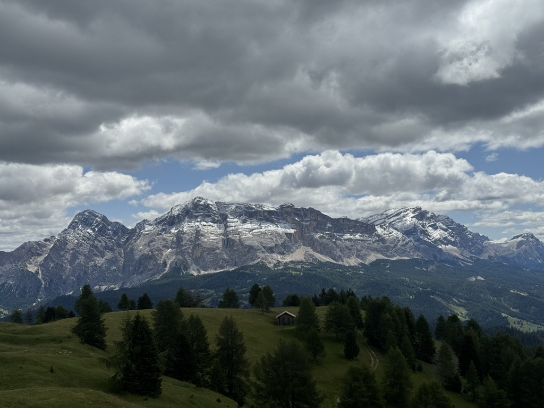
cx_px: 272
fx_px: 754
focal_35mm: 48
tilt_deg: +4.6
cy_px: 204
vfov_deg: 30.3
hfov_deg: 39.7
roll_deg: +1.7
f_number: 1.78
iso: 64
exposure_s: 1/10526
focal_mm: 6.76
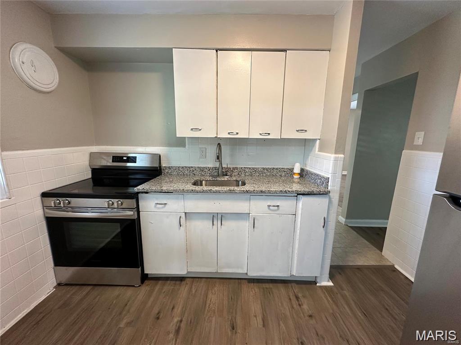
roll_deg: -0.3
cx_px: 230
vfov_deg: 85.7
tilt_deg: -10.2
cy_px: 172
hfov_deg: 102.1
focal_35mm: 14
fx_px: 186
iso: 160
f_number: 2.2
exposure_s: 1/60
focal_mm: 2.22
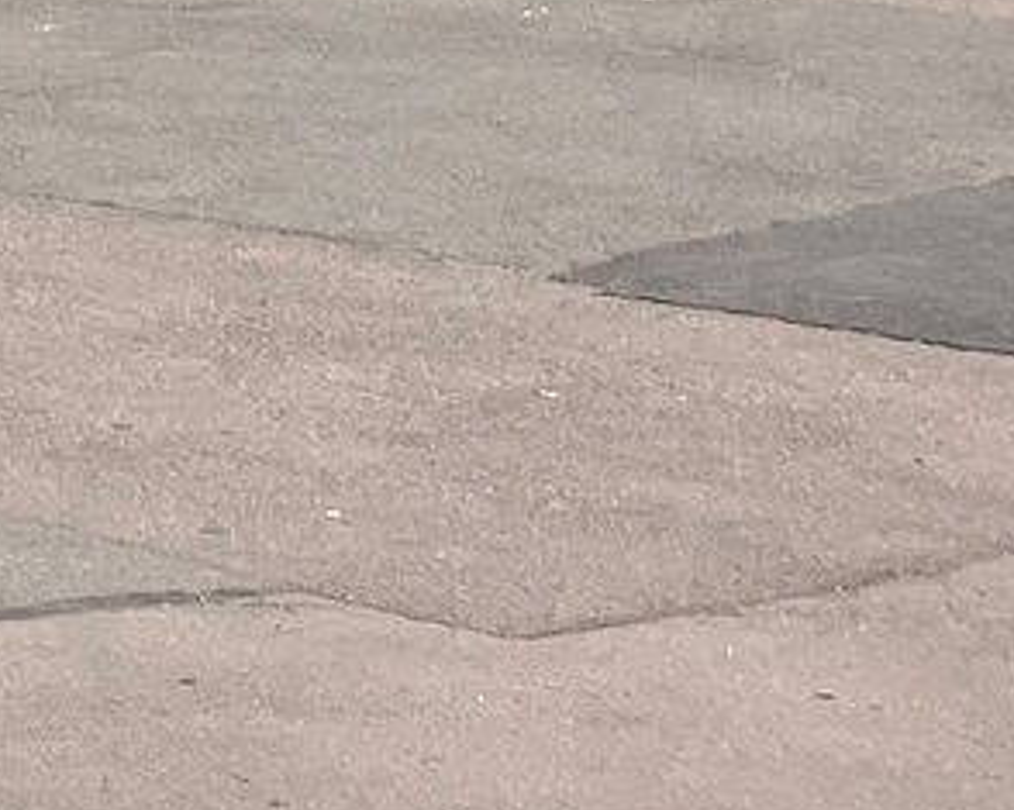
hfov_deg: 9.3
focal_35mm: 186
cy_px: -1162
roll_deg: -0.2
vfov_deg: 7.7
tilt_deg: +3.0
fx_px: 5580
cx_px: -1380
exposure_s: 1/1736
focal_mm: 3.99
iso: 32
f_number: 1.8
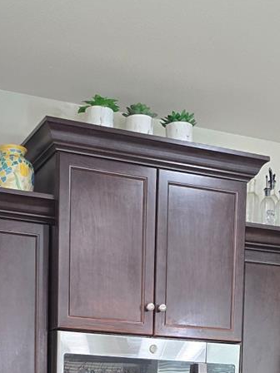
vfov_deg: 22.6
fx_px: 830
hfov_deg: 19.1
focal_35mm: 77
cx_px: 143
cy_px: 487
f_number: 1.7
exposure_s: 1/120
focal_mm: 6.3
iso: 320
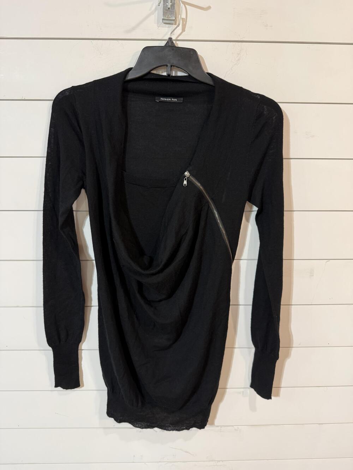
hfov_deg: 56.8
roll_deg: +0.0
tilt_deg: -12.6
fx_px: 326
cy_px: 235
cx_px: 176
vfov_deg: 71.6
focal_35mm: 24
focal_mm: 6.76
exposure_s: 1/60
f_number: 1.78
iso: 200
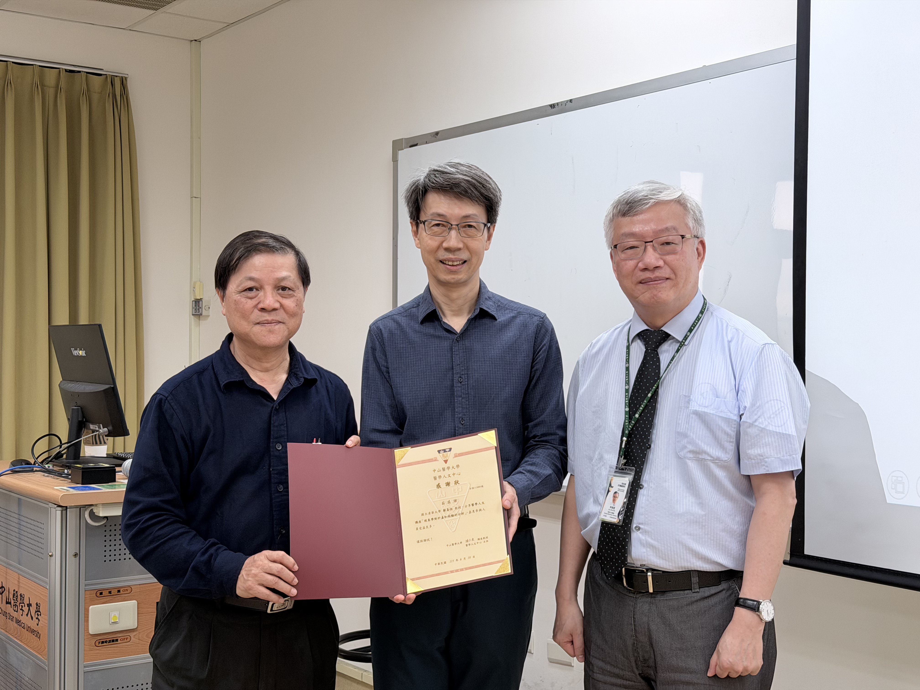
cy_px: 345
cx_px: 460
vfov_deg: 30.3
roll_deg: -0.4
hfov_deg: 39.7
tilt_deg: -0.5
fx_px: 1276
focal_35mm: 48
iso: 80
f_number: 1.78
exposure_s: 1/120
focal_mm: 6.76
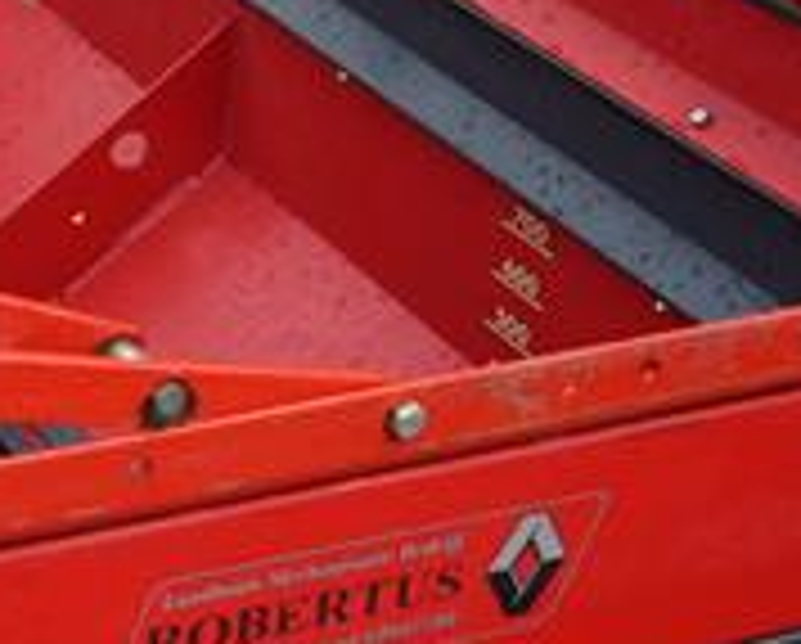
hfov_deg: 16.8
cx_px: -338
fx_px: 2493
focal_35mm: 105
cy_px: 32
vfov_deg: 14.5
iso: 100
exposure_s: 1/125
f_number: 3.5
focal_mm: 15
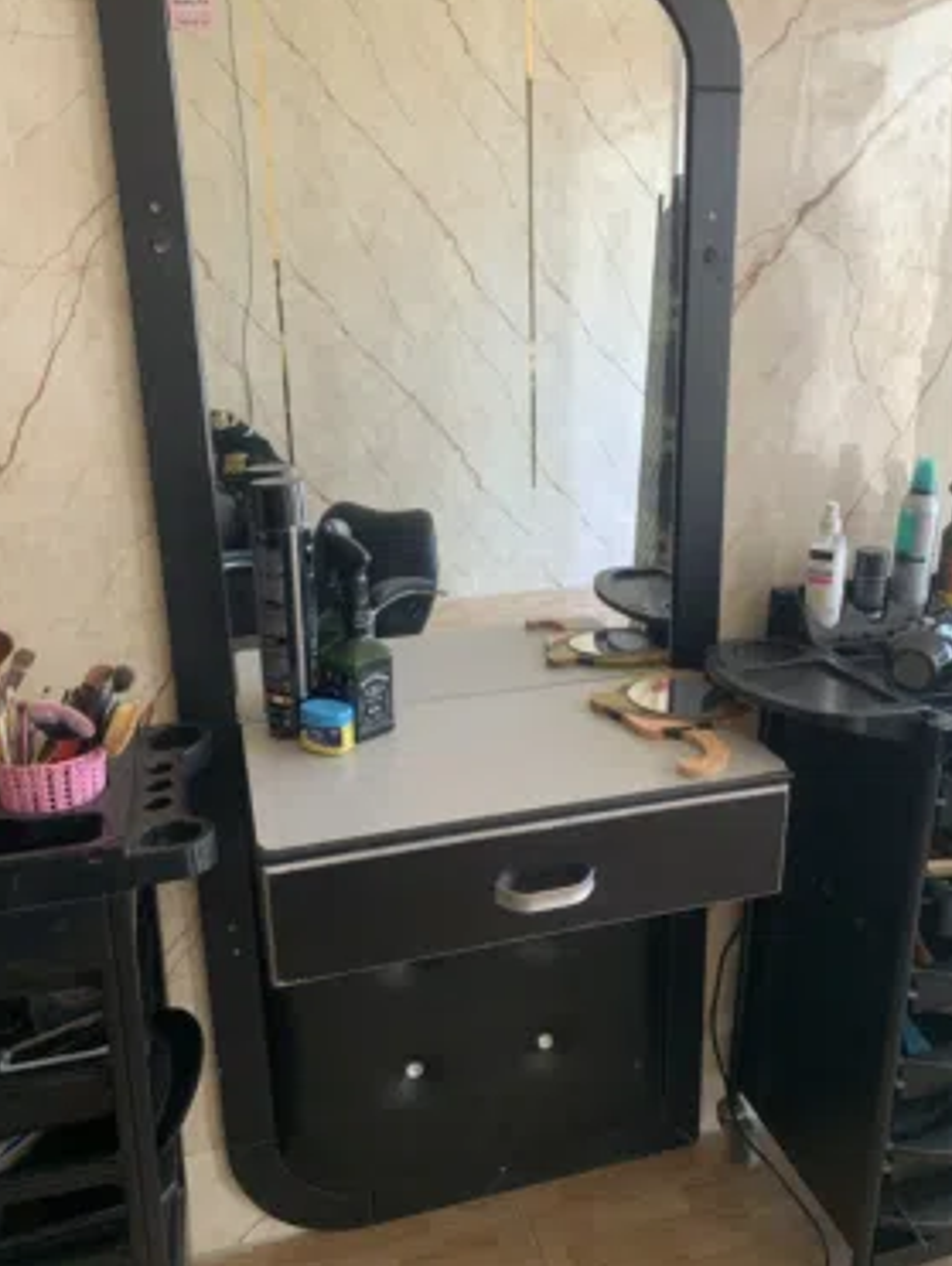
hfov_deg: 49.8
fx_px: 1025
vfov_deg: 63.3
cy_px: 590
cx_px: 491
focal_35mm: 28
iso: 100
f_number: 1.8
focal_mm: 4.25
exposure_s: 1/81
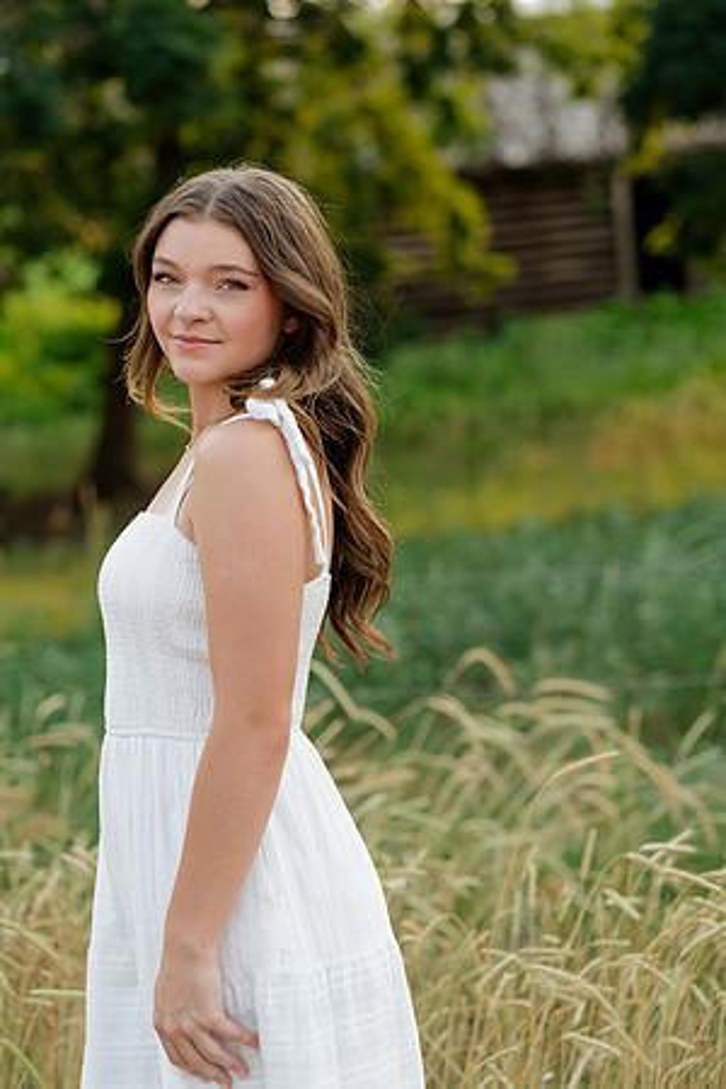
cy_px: 544
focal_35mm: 85
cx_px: 363
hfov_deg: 16.1
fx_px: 2571
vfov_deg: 23.9
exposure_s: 1/250
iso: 125
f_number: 3.2
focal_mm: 85
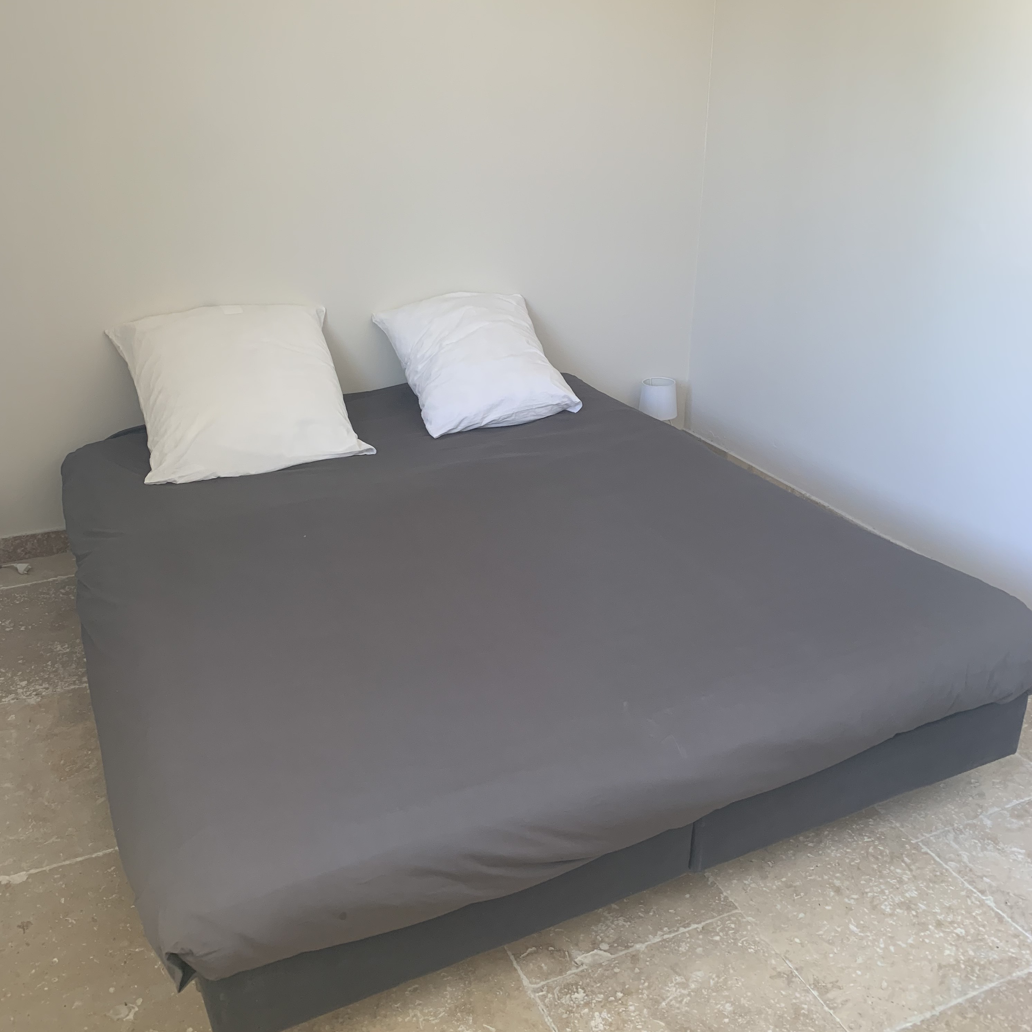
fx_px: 1046
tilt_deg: -20.9
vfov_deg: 52.5
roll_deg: -0.1
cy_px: 467
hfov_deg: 52.5
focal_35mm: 31
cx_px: 511
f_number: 1.8
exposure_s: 1/86
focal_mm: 4.25
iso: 100
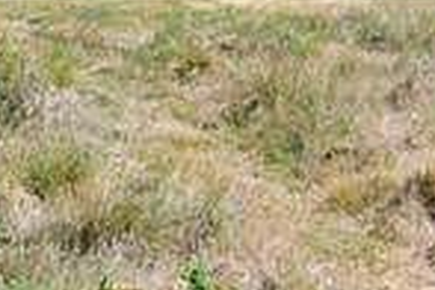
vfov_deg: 1.5
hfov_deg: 2.2
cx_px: -414
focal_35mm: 914
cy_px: 485
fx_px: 11043
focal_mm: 155
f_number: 5.6
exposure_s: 1/2500
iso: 640
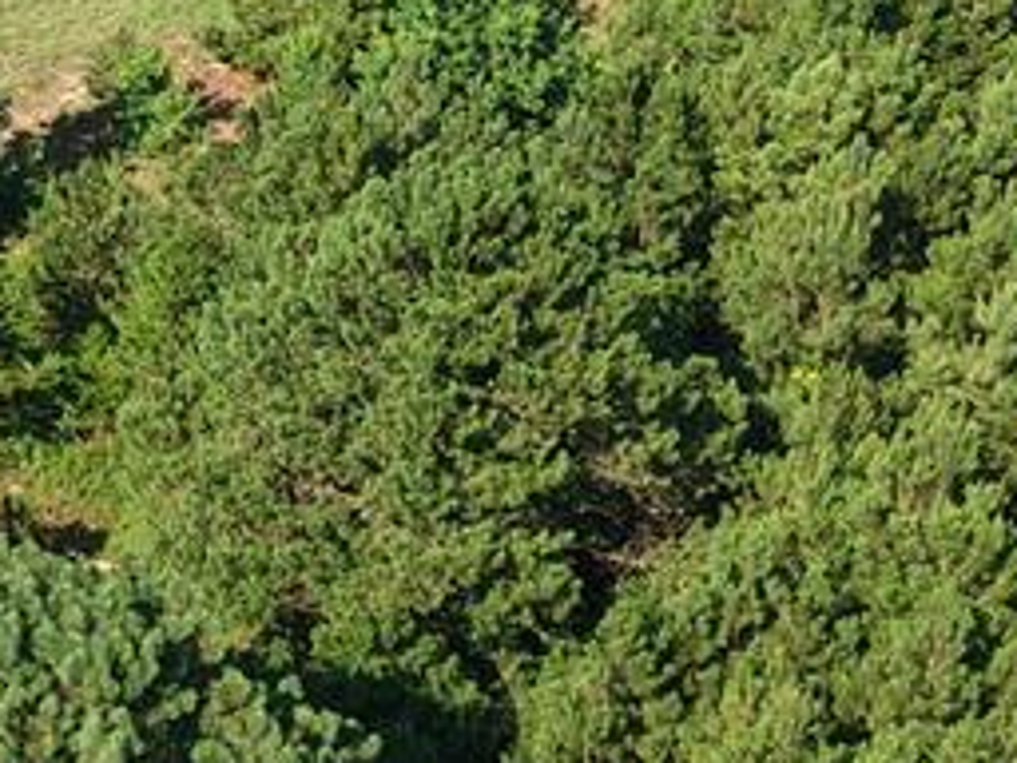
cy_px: 111
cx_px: -135
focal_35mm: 96
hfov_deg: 19.5
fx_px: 2820
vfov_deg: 15.3
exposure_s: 1/1500
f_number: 1.8
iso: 100
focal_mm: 8.67
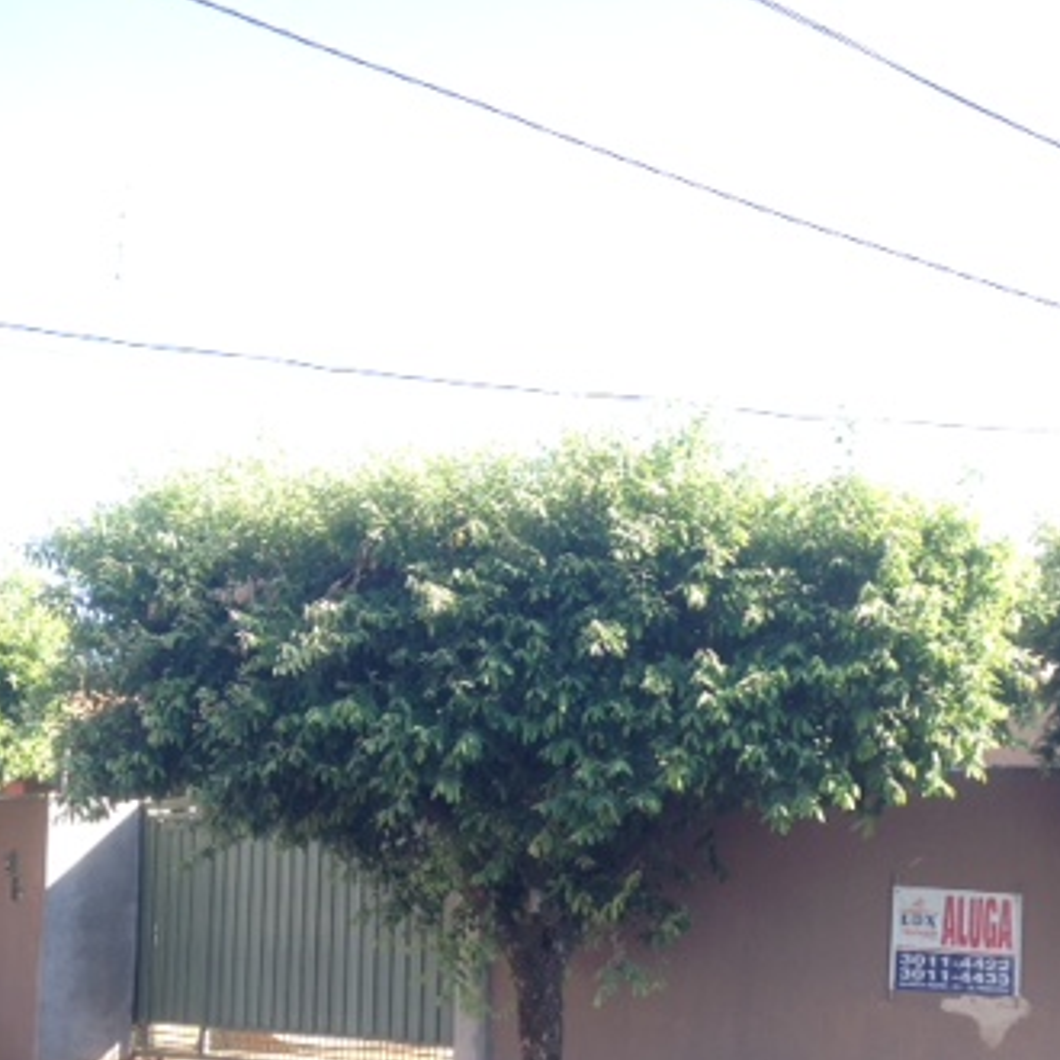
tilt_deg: +6.5
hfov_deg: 28.5
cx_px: 691
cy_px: 703
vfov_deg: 28.4
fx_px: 2079
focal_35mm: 60
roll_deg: +2.8
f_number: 2.4
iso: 50
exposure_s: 1/231
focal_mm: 4.28
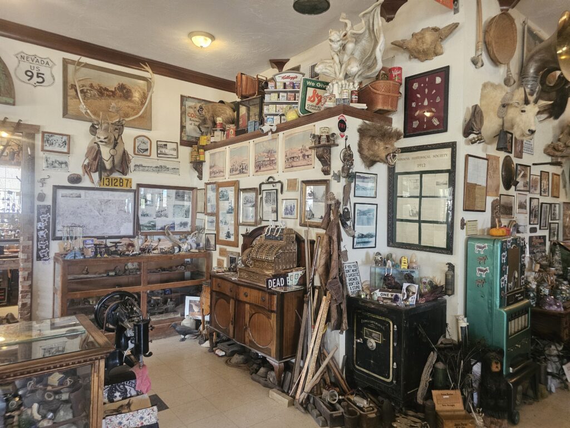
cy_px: 214
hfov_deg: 73.9
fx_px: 379
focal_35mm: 23
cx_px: 285
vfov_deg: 58.9
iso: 640
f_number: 1.7
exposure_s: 1/120
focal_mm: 6.3
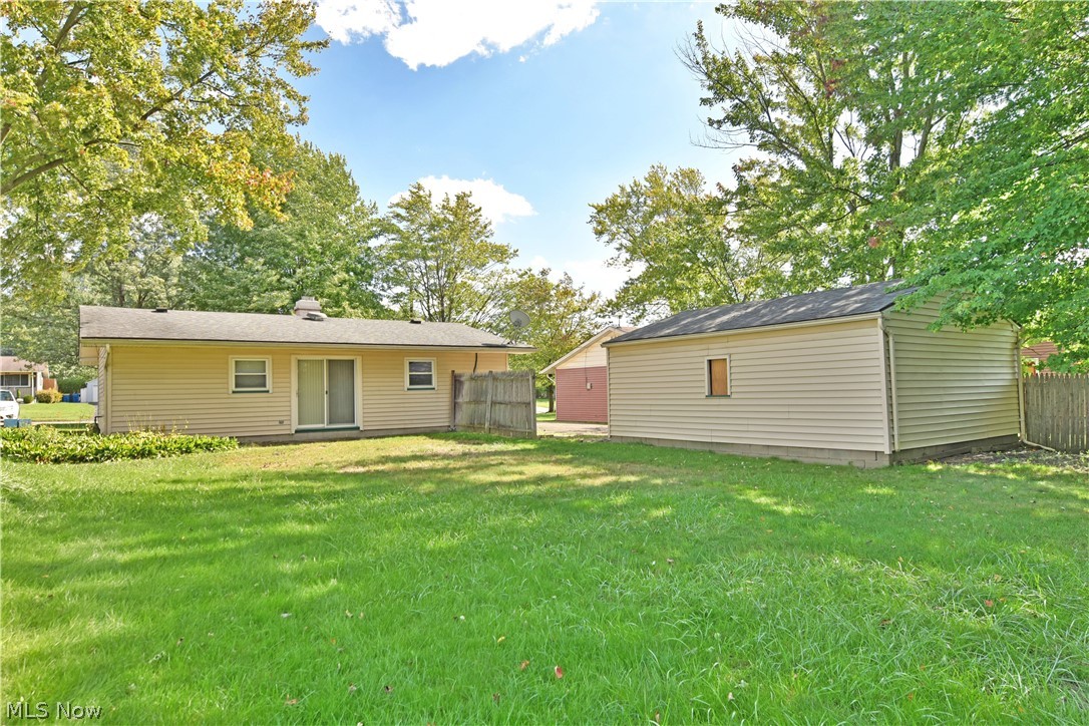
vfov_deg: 59.5
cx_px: 544
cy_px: 363
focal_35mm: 21
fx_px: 635
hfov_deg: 81.2
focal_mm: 14
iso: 200
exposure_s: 1/400
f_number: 4.5
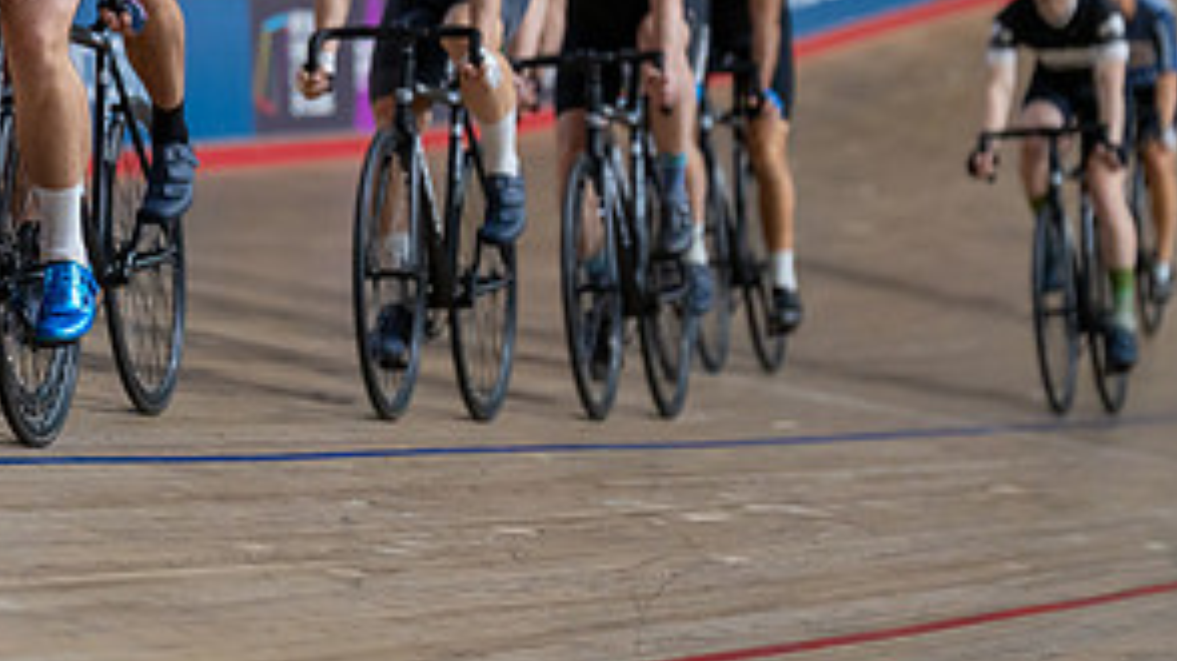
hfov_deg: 7.1
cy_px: -34
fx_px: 9420
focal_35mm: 302
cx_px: 72
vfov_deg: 4.0
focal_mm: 146
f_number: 2.8
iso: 3200
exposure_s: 1/800
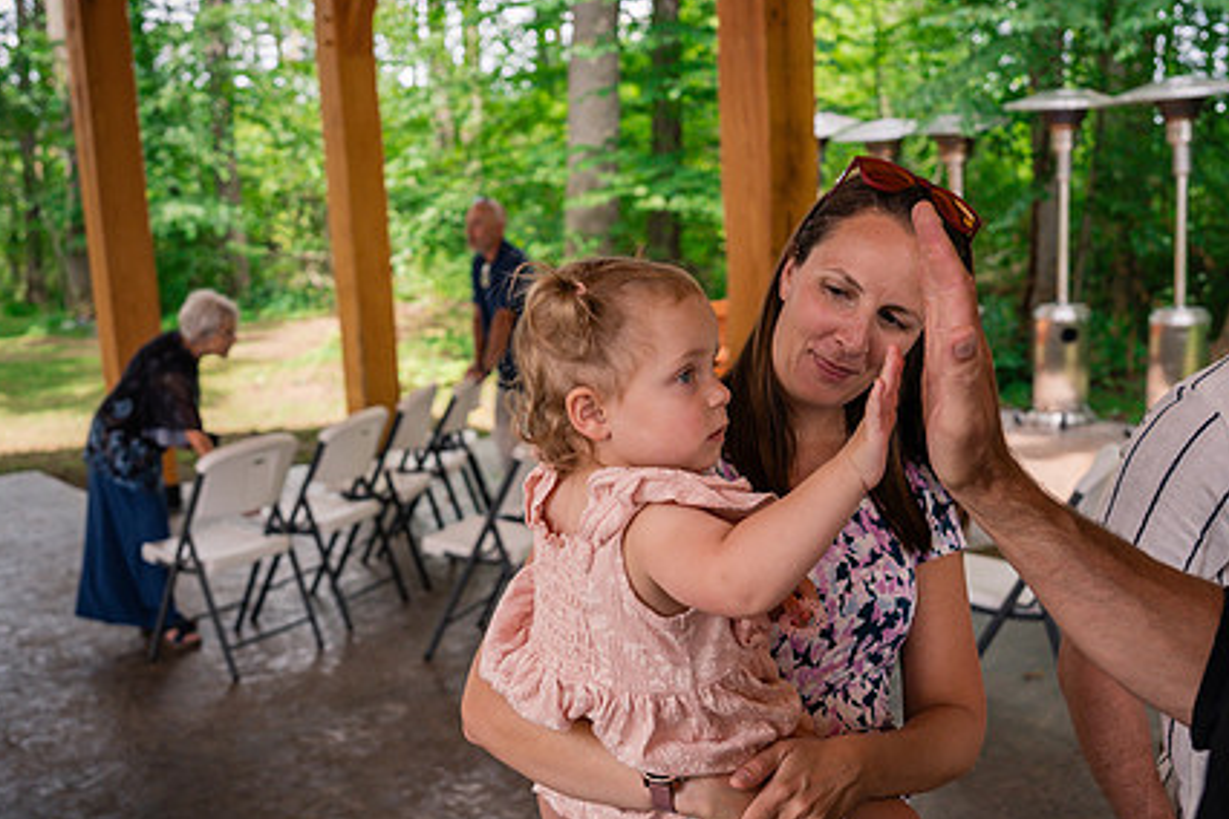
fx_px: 1365
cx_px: 585
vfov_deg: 33.1
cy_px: 548
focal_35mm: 40
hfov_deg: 48.4
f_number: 2.8
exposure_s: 1/640
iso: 400
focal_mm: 24
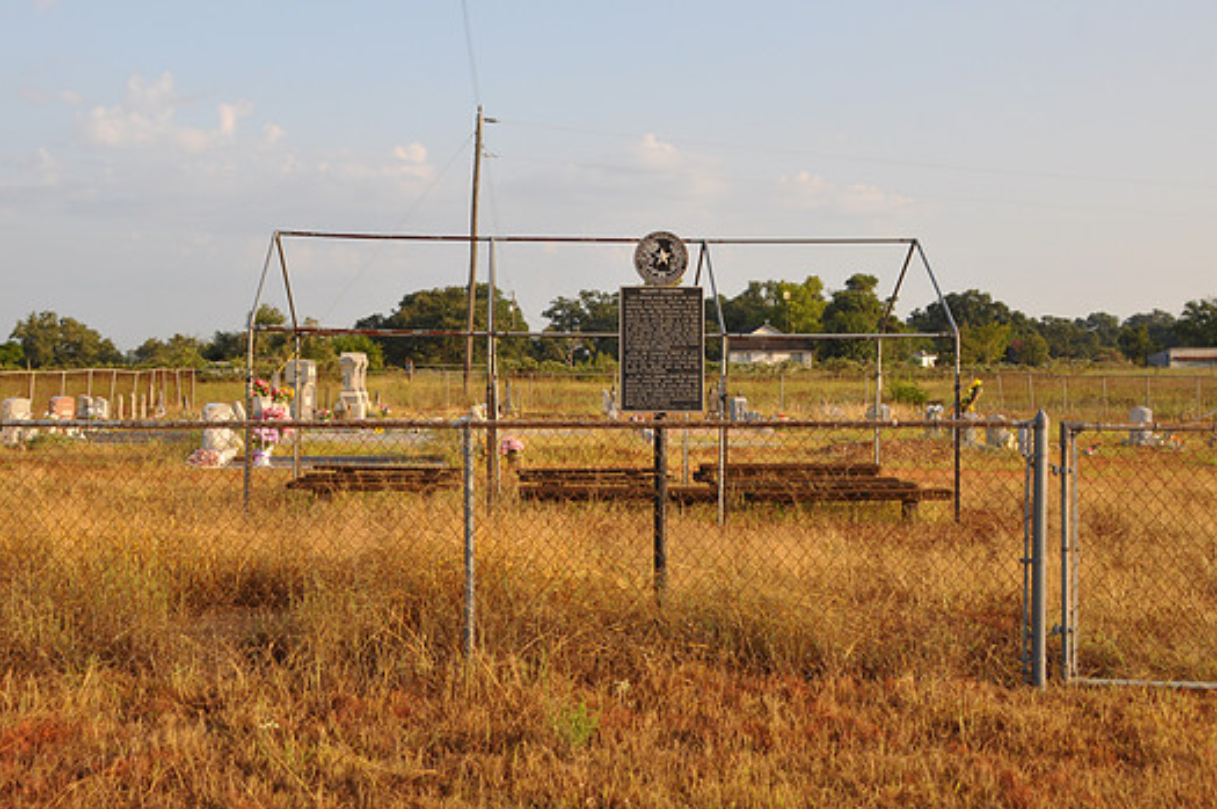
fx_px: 1790
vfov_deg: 25.5
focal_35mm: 53
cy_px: 391
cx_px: 582
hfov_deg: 37.5
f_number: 6.3
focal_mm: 32
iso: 200
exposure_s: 1/160
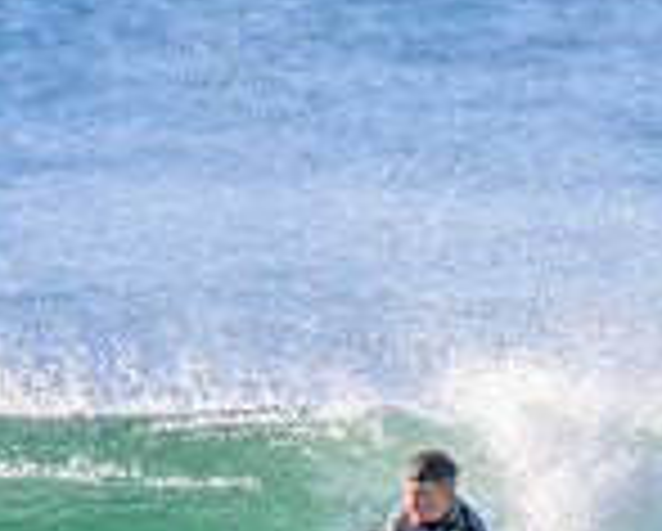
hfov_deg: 0.7
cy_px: 700
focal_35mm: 2959
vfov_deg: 0.5
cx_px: 392
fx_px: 58052
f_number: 11
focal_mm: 800
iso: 3200
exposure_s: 1/2000
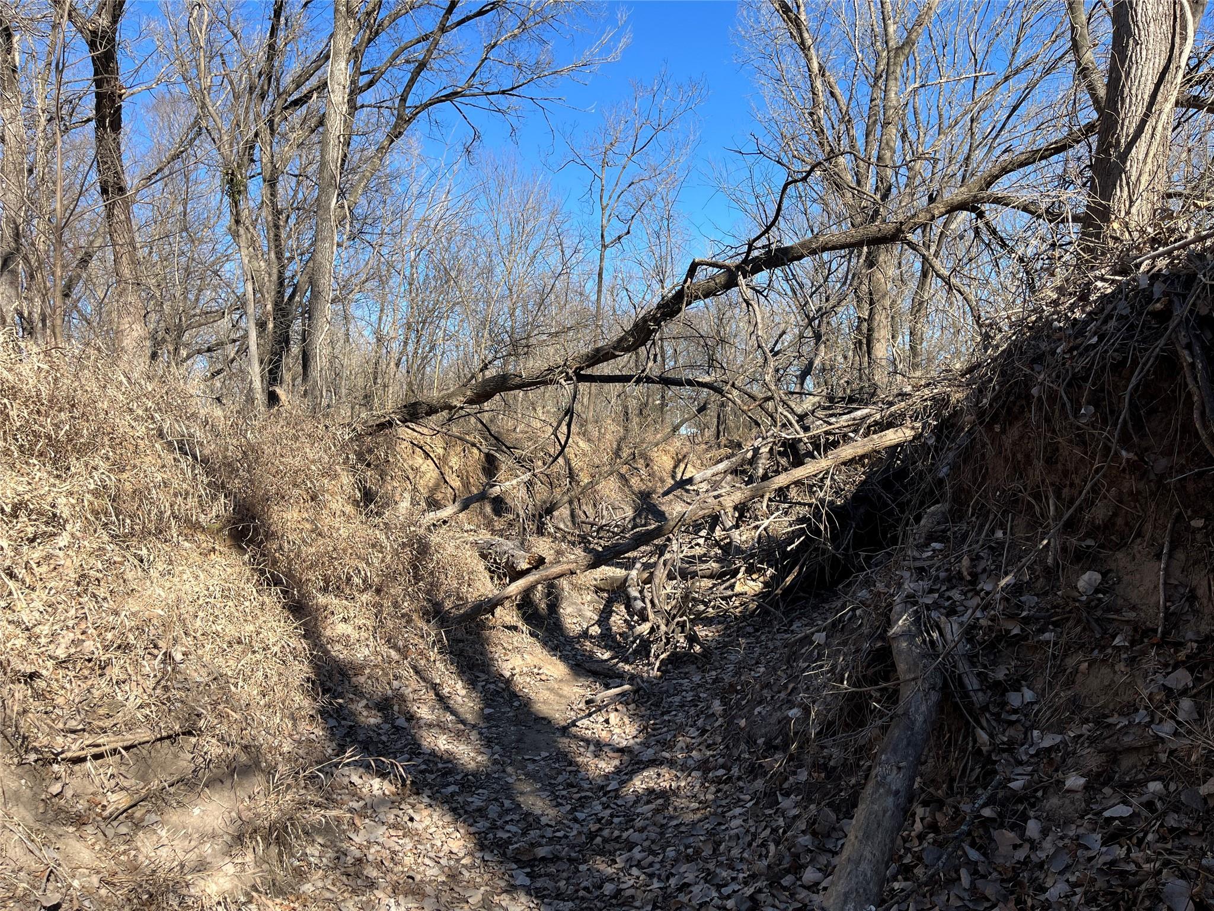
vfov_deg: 53.1
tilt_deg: -0.1
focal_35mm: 26
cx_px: 607
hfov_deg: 67.3
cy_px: 456
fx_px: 912
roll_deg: +2.9
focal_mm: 5.1
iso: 50
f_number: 1.6
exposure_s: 1/1477
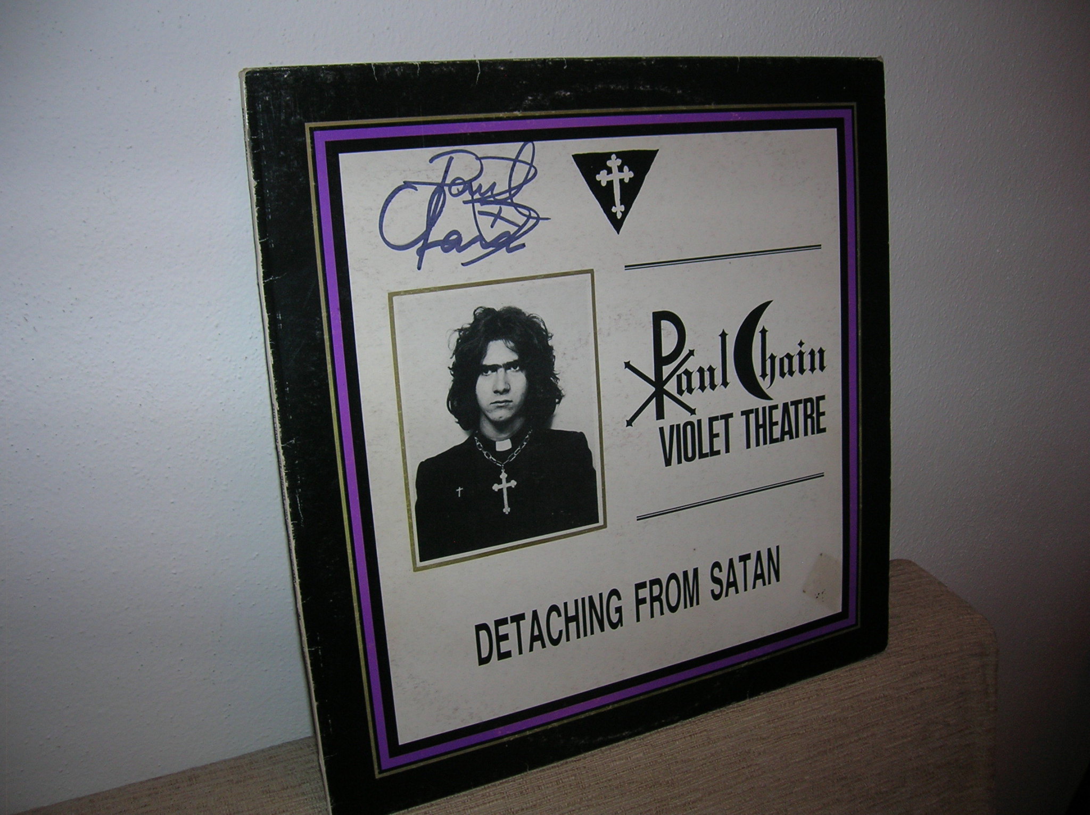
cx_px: 545
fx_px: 1070
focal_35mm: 34
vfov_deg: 41.7
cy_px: 408
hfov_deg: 54.0
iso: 50
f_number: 2.9
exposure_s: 1/60.1
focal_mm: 5.7
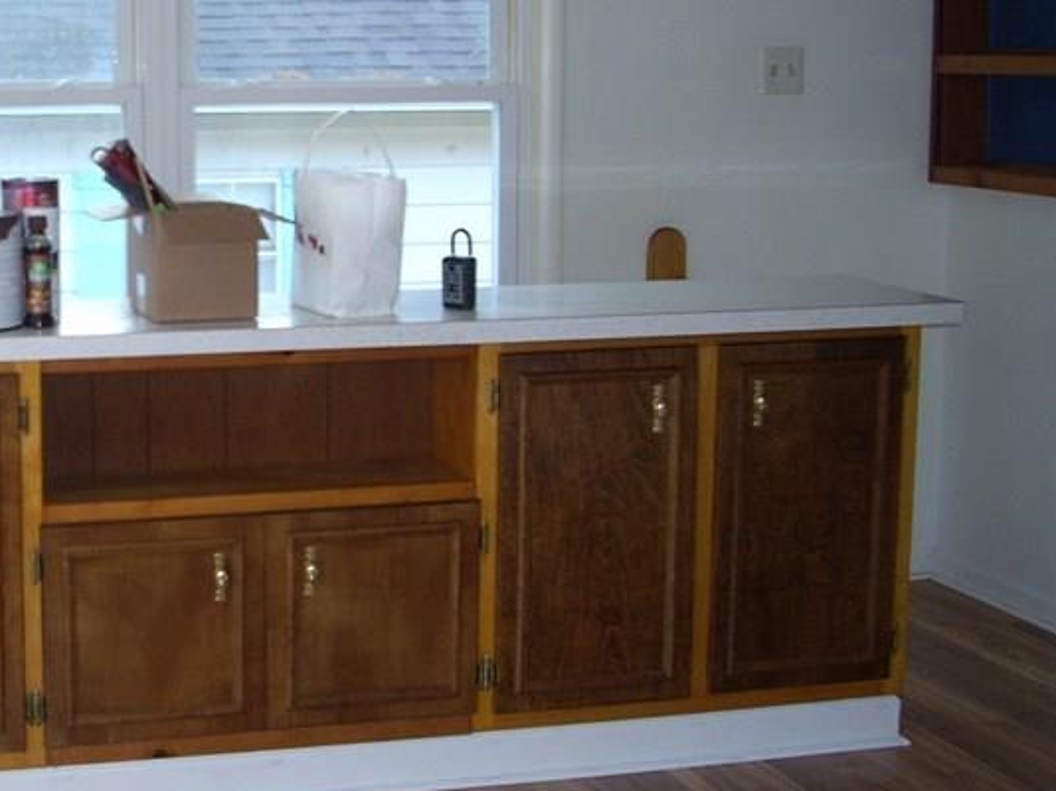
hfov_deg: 26.7
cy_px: 364
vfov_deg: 20.7
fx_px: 2165
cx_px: 152
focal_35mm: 71
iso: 100
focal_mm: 6.2
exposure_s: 1/30
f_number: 2.8
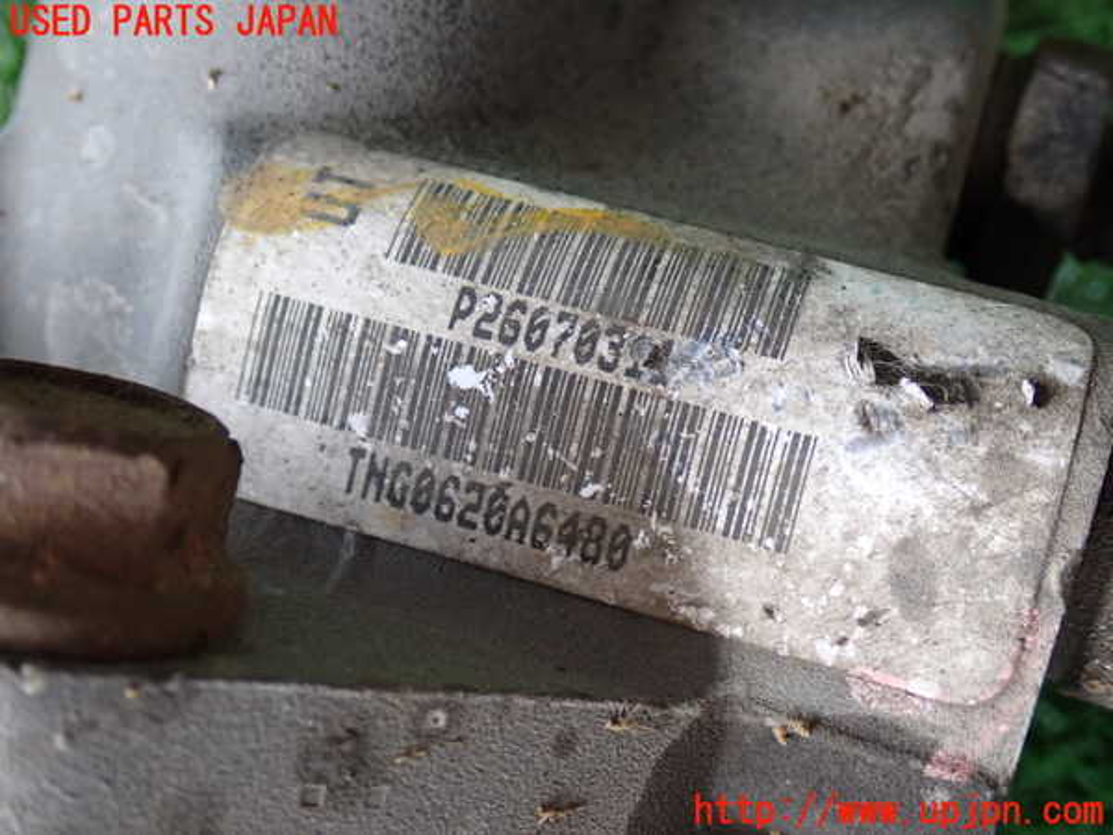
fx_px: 1608
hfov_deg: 38.2
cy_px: 418
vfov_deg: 29.1
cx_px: 556
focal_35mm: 50
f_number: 3.2
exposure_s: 1/50
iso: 250
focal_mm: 9.01
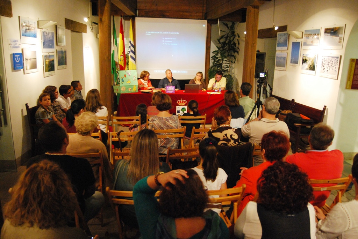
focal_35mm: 27
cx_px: 179
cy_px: 120
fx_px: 269
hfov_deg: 67.3
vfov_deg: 48.0
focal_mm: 18
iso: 1600
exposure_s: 1/20
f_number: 3.5
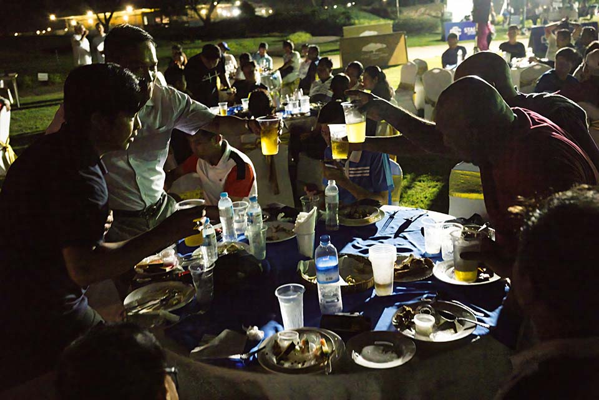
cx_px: 300
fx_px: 574
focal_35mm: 34
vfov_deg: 38.4
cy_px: 200
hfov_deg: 55.1
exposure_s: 1/250
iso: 25600
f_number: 4.5
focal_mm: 34.5
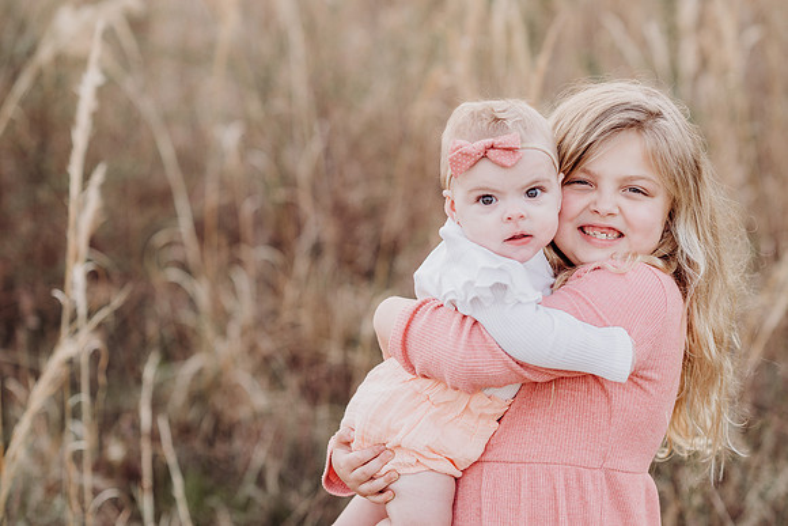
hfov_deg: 23.9
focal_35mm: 85
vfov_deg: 16.1
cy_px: 263
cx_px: 394
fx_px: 1861
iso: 320
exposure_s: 1/320
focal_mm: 85
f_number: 2.5
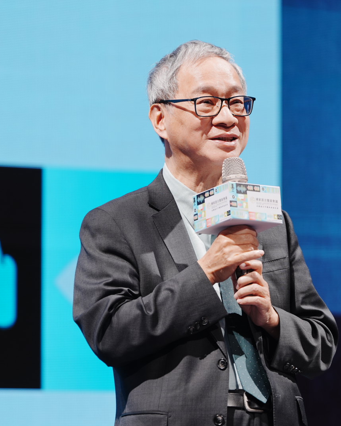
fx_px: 3509
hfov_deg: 5.6
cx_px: 188
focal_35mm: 278
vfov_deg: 7.0
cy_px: 213
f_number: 3.5
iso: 320
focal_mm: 197
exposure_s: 1/160
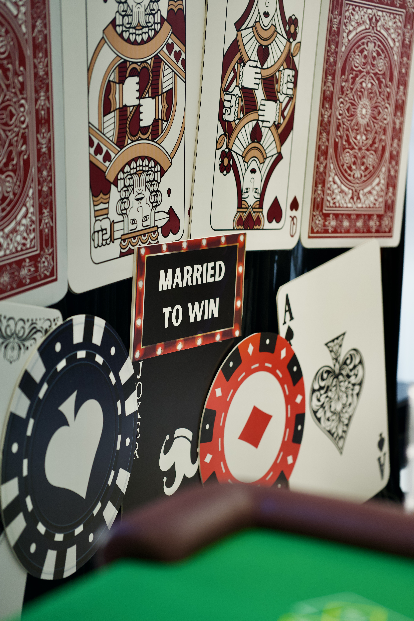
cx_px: 207
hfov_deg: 16.1
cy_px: 310
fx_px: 1466
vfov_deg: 23.9
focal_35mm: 85
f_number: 1.8
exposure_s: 1/320
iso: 800
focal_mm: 85
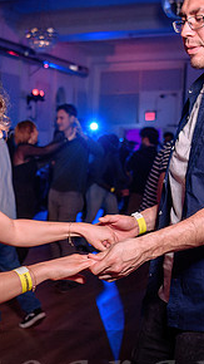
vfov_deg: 29.6
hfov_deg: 16.7
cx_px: 15
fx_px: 683
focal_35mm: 71
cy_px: 231
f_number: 3.2
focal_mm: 30
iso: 800
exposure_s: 1/60
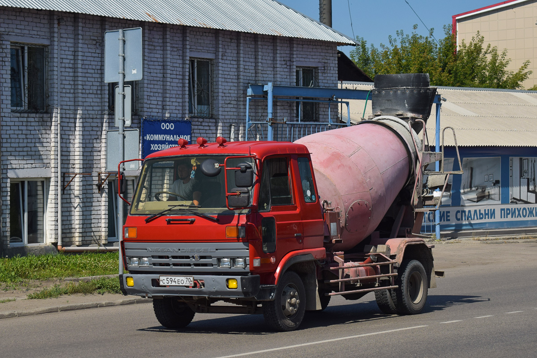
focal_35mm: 82
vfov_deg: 16.6
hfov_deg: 24.6
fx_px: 1231
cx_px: 268
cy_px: 179
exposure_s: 1/1250
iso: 200
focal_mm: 55
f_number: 7.1
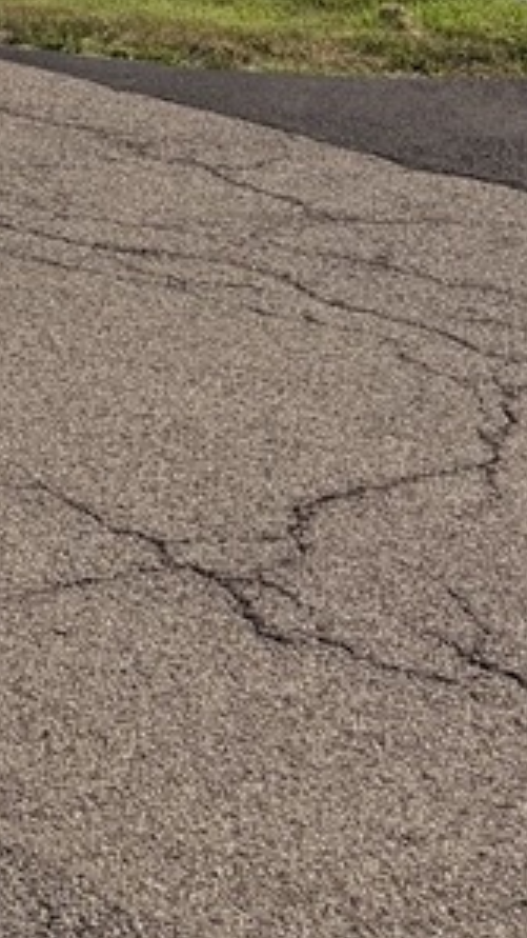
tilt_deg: +5.1
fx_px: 2361
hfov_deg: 12.7
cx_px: 76
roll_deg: -2.9
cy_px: -704
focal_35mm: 95
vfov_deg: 18.2
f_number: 1.78
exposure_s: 1/5319
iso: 100
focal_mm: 6.76
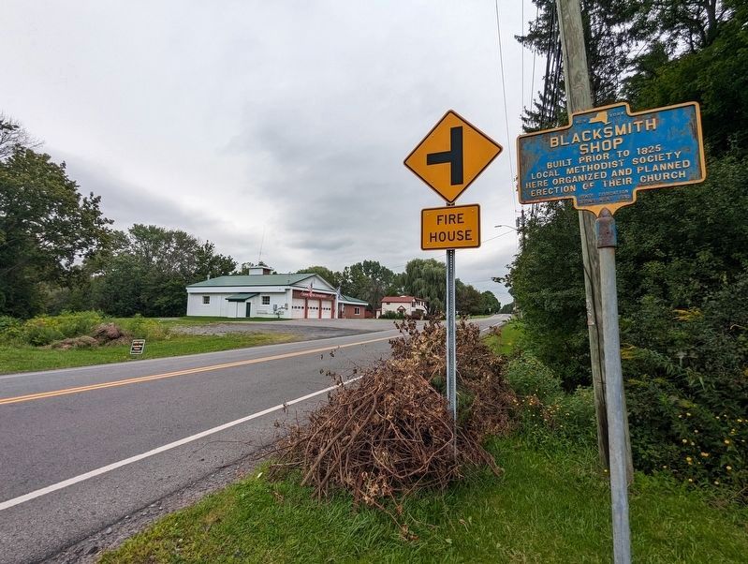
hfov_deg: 94.4
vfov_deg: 78.3
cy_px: 282
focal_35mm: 16
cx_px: 374
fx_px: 346
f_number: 2.2
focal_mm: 2.35
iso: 50
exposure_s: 1/276
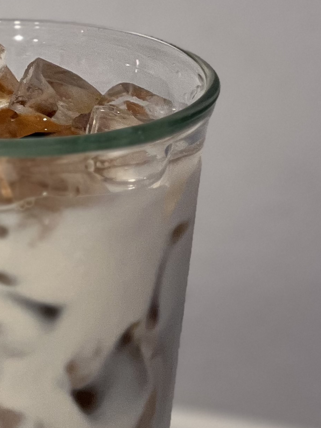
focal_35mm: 254
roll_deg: +1.9
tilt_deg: -22.4
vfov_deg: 7.8
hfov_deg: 5.8
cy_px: 409
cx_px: 63
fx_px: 3139
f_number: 2.8
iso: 200
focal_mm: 9
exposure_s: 1/120
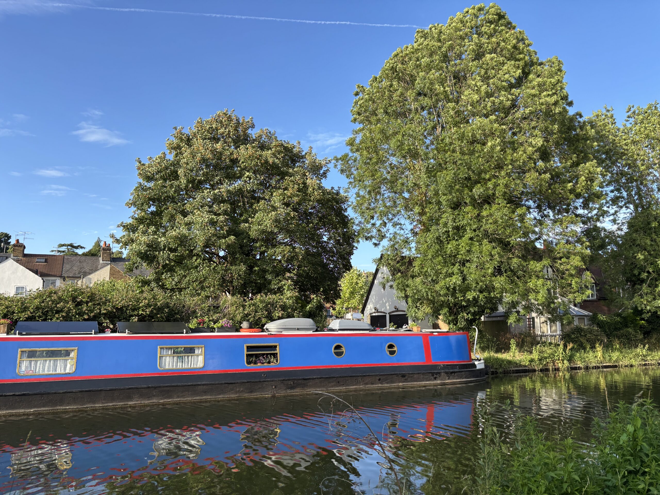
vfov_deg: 53.1
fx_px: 496
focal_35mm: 26
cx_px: 330
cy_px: 248
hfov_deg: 67.3
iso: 50
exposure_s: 1/943
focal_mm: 5.96
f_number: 1.6
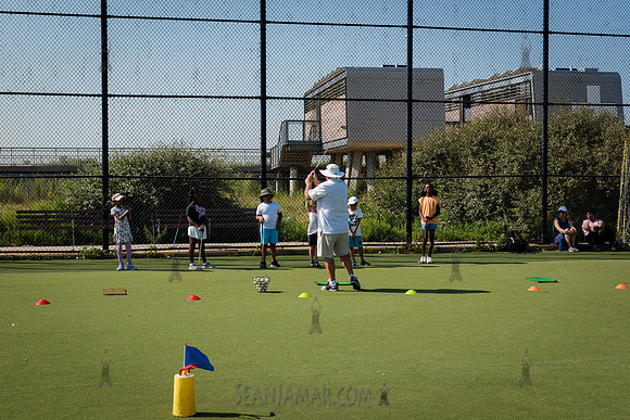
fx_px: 1005
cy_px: 210
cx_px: 315
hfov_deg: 34.8
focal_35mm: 57
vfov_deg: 23.6
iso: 100
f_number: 5
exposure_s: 1/500
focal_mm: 55
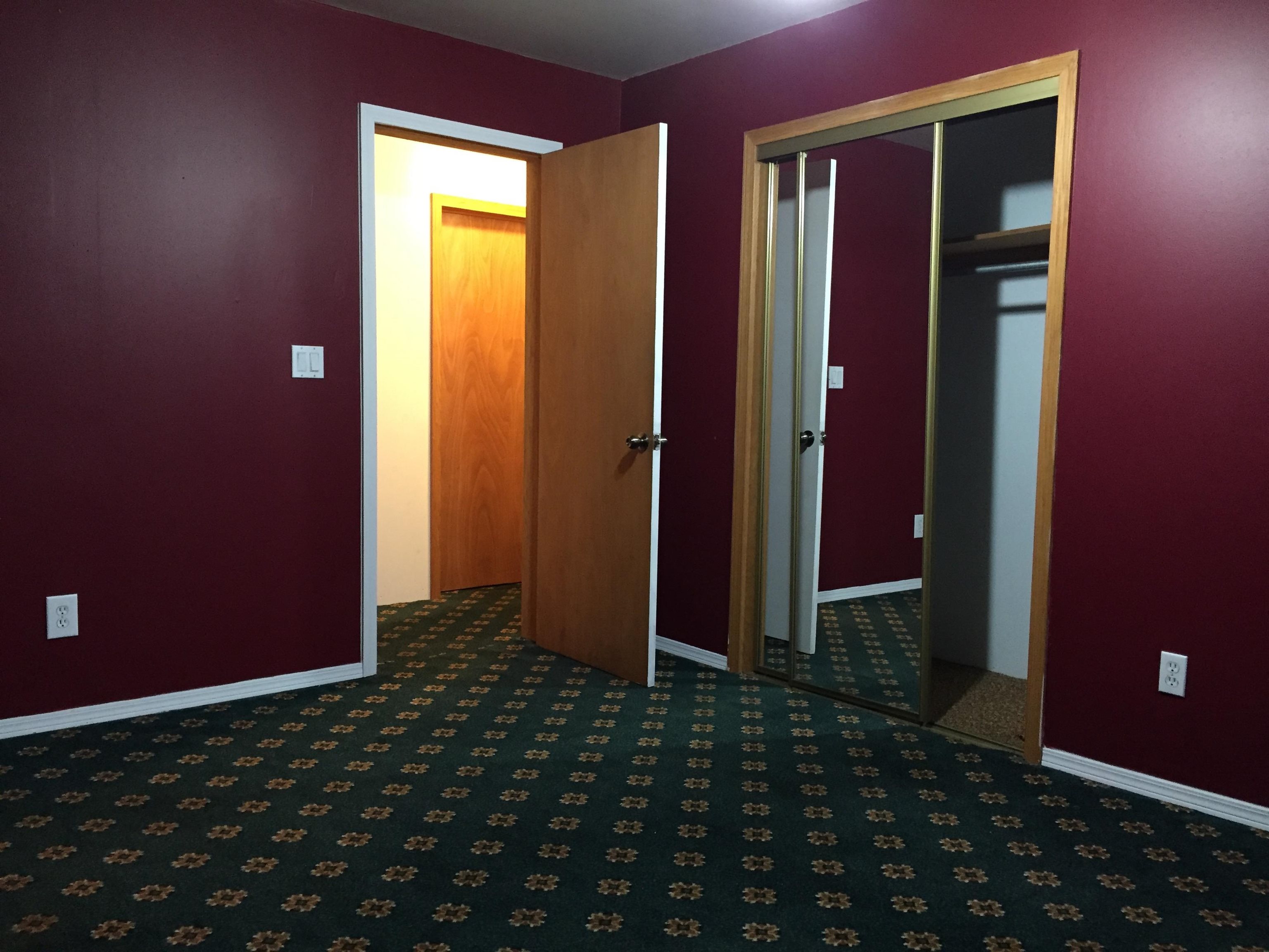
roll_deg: -0.5
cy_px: 476
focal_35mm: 29
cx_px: 634
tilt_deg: -4.7
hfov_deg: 61.7
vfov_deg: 48.2
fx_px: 1063
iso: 250
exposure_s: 1/20
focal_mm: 4.15
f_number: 2.2
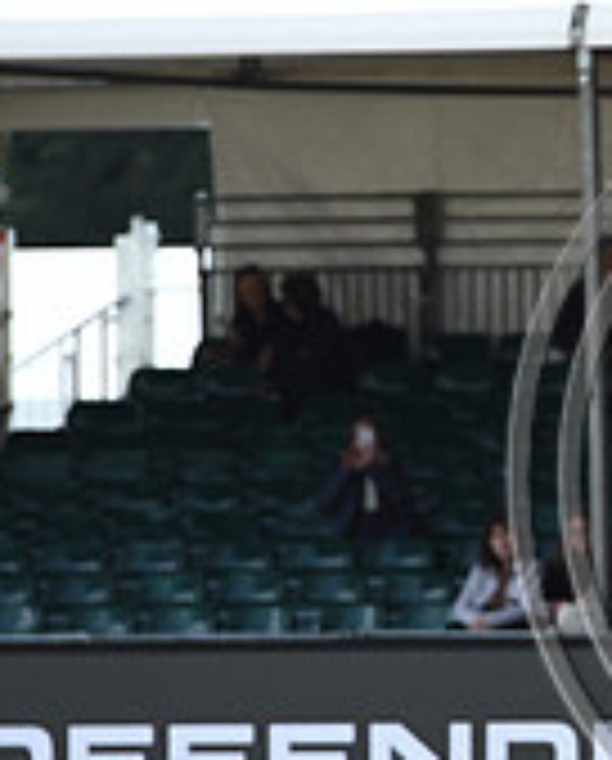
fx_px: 14483
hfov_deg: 2.4
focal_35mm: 642
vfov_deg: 3.0
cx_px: 922
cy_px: 414
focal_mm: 200
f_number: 4.5
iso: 400
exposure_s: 1/1250
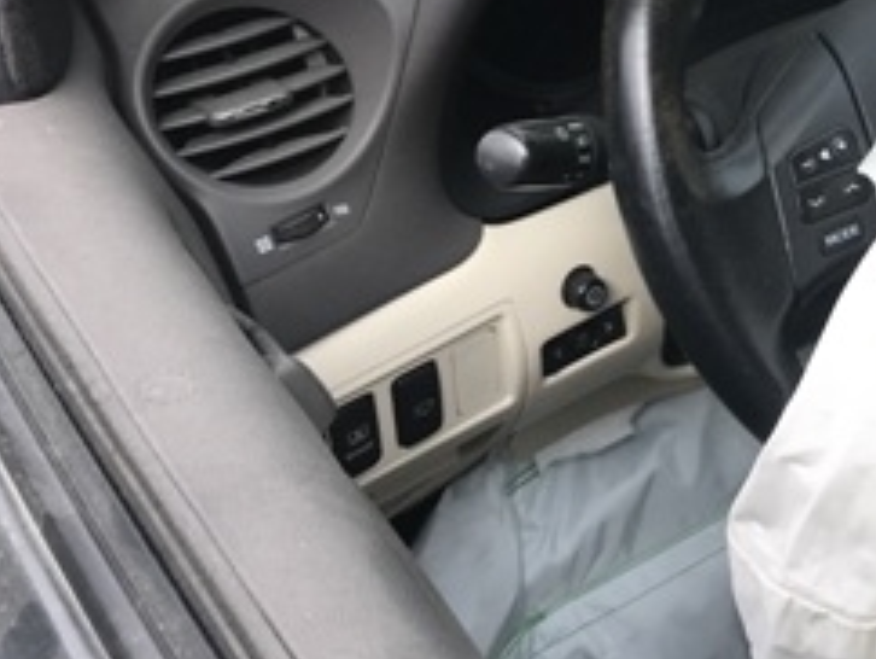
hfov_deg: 24.0
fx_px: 1875
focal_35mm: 74
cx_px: 1050
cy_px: 116
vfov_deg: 19.7
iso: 20
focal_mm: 3.99
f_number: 1.8
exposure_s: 1/584
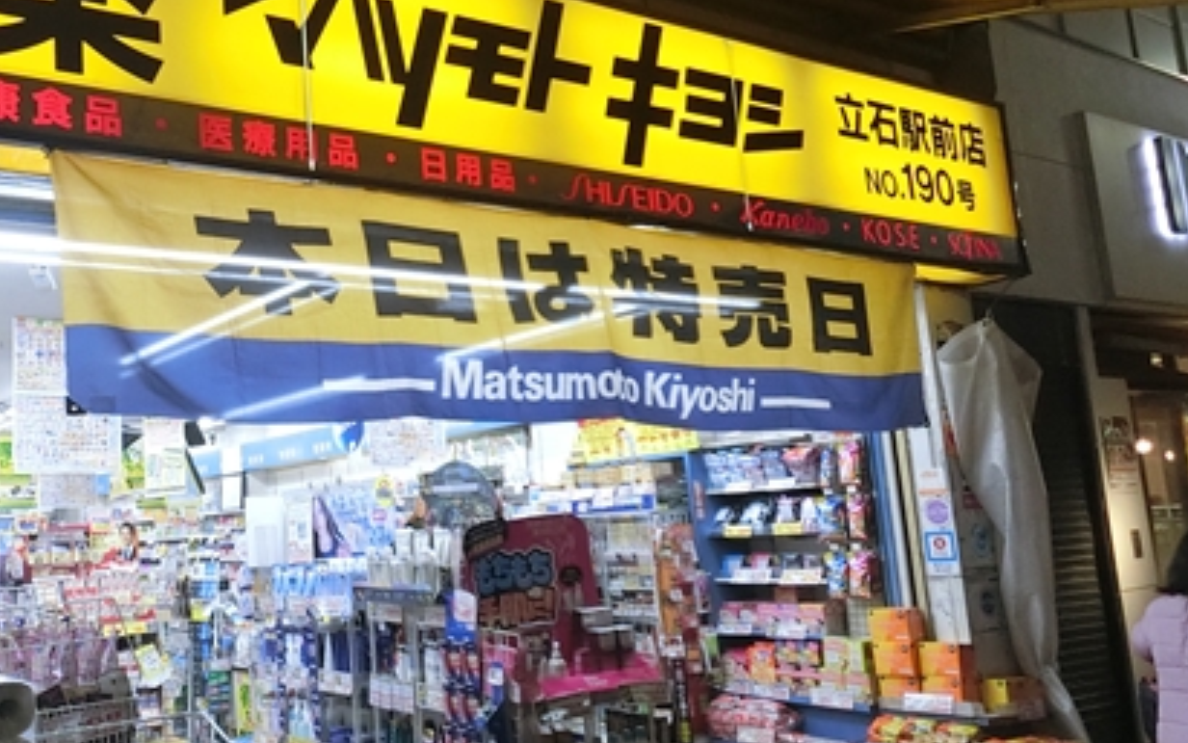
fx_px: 1069
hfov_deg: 55.6
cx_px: 312
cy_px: 390
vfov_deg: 38.3
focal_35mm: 33
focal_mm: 2.87
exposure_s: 1/100
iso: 250
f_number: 2.8
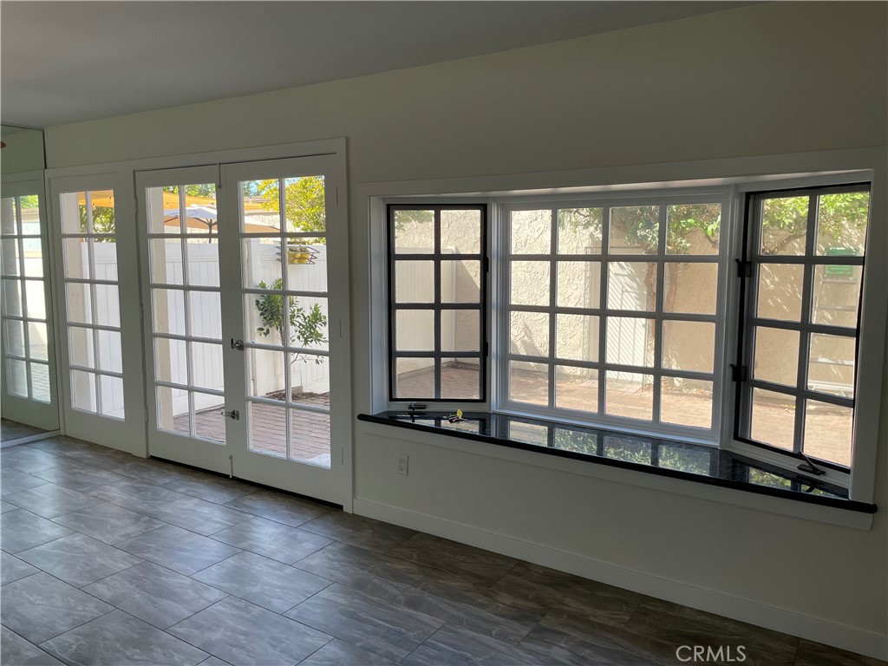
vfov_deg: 53.1
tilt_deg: -6.5
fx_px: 667
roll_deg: +0.1
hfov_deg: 67.3
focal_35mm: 26
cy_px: 333
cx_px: 444
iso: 32
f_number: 1.6
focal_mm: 4.2
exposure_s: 1/410
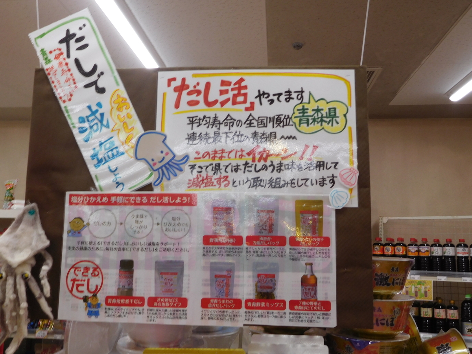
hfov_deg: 52.6
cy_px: 177
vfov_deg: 40.7
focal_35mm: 35
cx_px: 236
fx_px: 477
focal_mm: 6.2
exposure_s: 1/50
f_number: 3.8
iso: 125
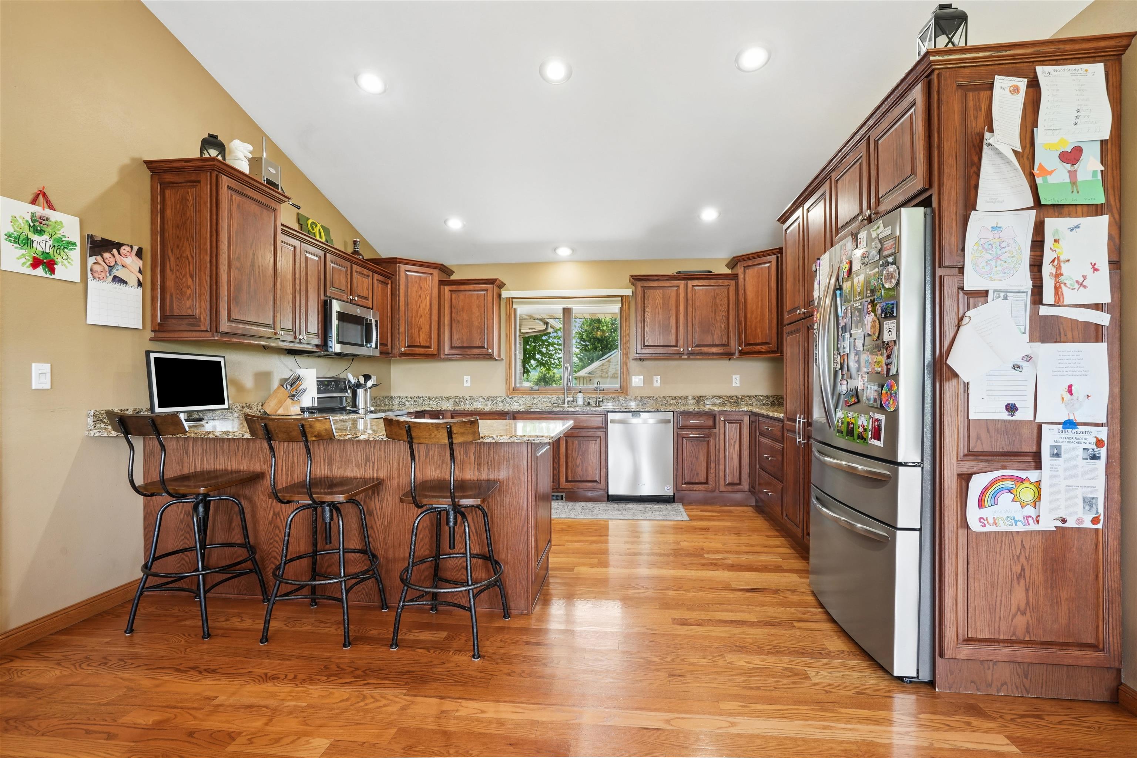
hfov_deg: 96.7
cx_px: 568
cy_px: 379
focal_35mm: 16
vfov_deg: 73.7
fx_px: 505
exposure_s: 1/10
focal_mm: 16
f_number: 10
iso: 800
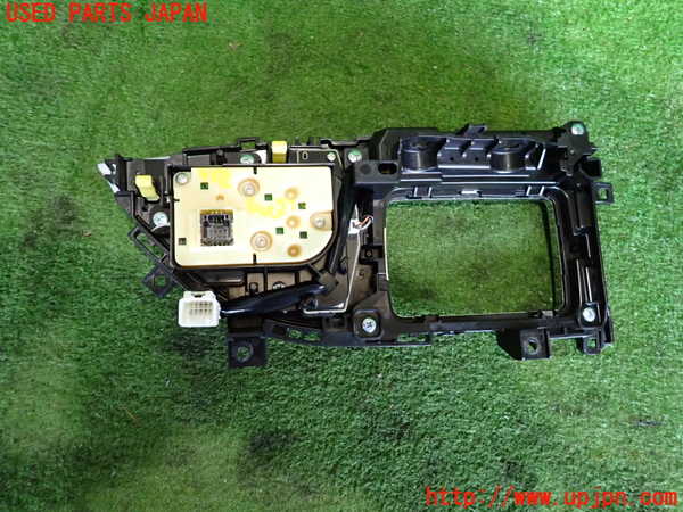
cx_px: 342
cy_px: 256
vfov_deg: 54.9
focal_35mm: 25
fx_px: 493
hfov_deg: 69.4
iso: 1000
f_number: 2
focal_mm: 4.5
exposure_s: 1/50
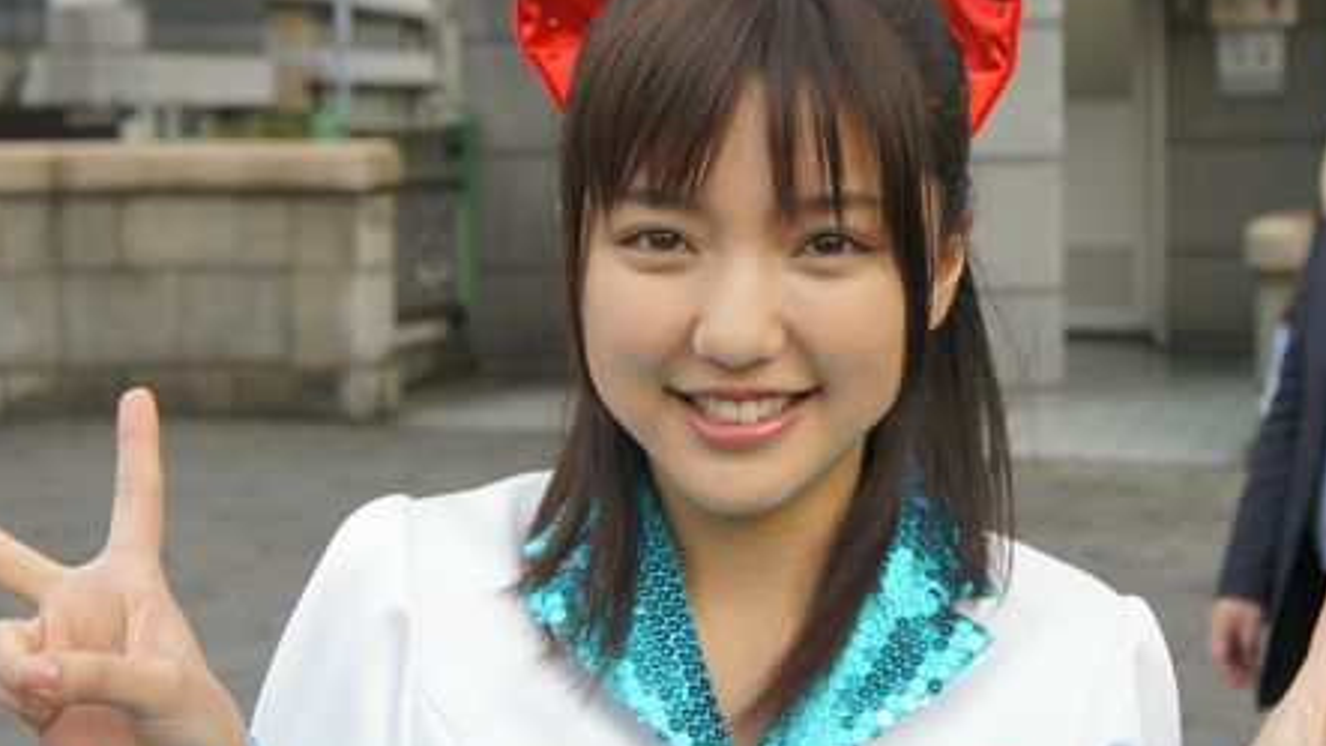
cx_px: 781
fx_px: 2628
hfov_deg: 28.3
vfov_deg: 16.1
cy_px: 271
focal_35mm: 75
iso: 250
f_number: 5
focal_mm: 33
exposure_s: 1/250
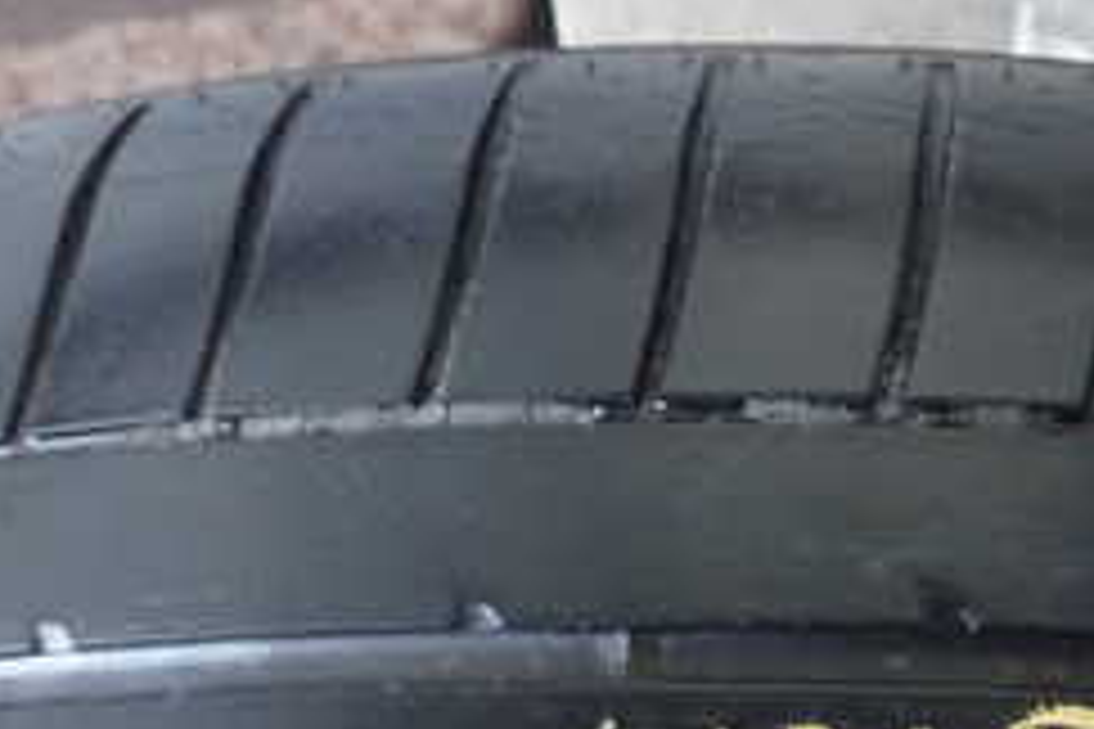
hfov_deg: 26.1
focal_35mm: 77
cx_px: 756
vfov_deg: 17.0
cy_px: 860
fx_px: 2340
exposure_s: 1/15
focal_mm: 5.4
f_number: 2.3
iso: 800
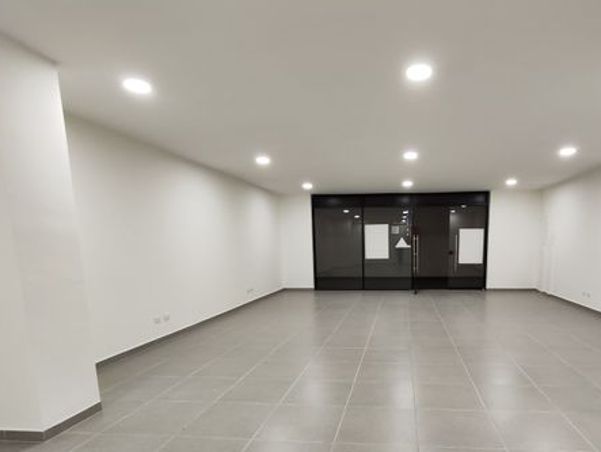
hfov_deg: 77.7
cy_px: 303
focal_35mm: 21
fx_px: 365
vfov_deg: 61.9
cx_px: 370
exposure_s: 1/30
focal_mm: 2.16
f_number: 2.2
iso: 459
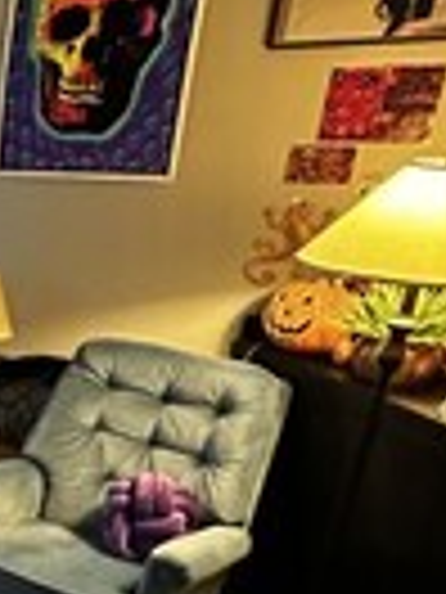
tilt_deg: -17.5
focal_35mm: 53
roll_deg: +1.1
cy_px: 432
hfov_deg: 19.5
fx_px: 910
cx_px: -381
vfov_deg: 35.5
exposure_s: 1/60
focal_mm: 2.22
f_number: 2.2
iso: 1000
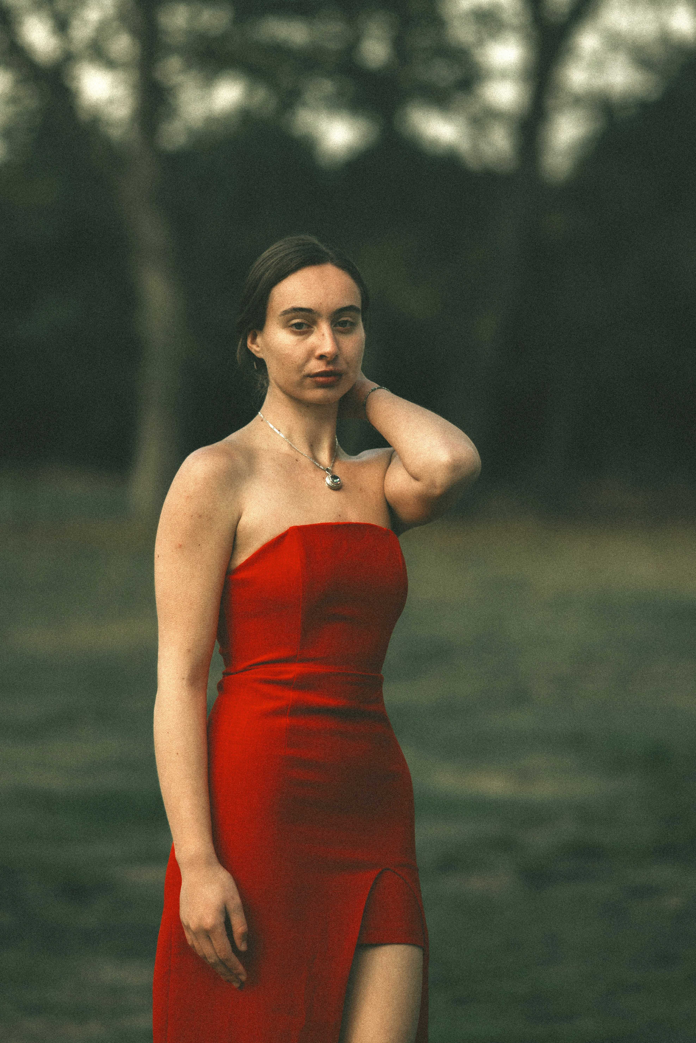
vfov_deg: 16.1
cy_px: 522
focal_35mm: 128
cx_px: 348
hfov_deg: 10.8
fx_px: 3697
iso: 100
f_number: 1.4
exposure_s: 1/200
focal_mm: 85
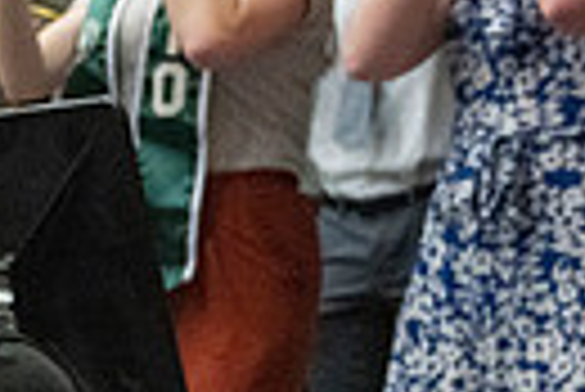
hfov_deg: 16.4
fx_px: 1741
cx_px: -418
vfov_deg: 12.7
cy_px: 376
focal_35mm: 107
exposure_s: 1/500
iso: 10000
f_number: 4
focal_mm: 24
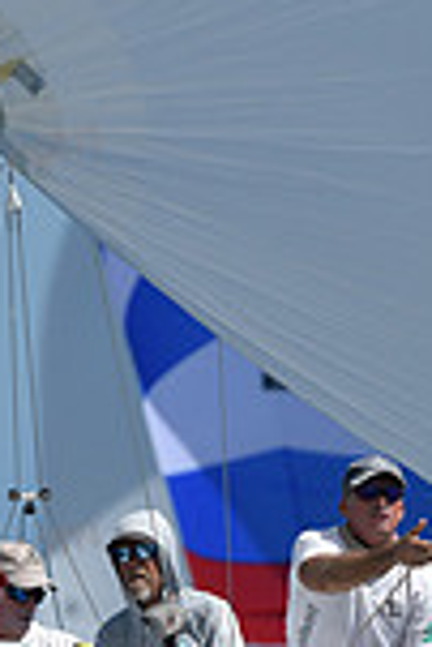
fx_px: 41410
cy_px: 756
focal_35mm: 2306
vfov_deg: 0.9
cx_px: 325
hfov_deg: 0.6
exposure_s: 1/1600
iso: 250
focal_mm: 600
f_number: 9
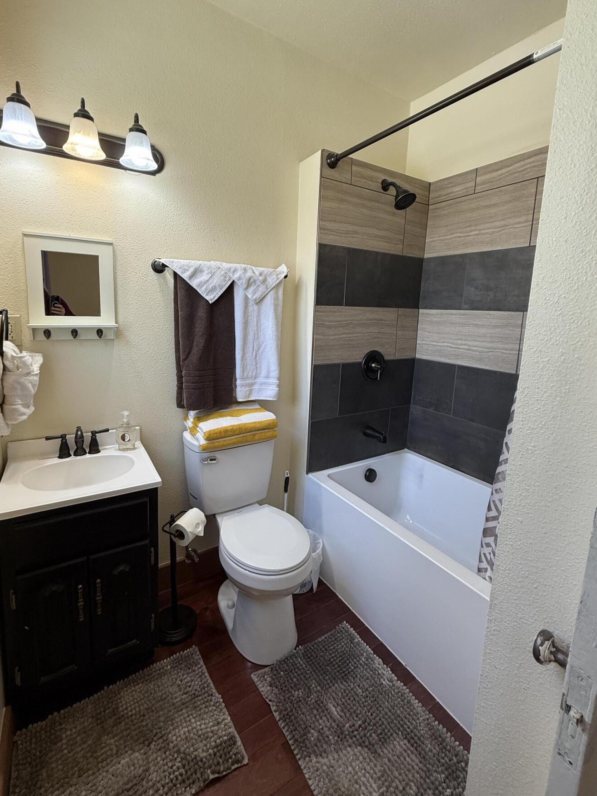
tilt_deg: -6.9
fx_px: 368
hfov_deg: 78.0
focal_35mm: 16
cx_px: 278
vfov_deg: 94.2
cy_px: 363
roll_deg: -2.4
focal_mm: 2.22
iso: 125
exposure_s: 1/120
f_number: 2.2
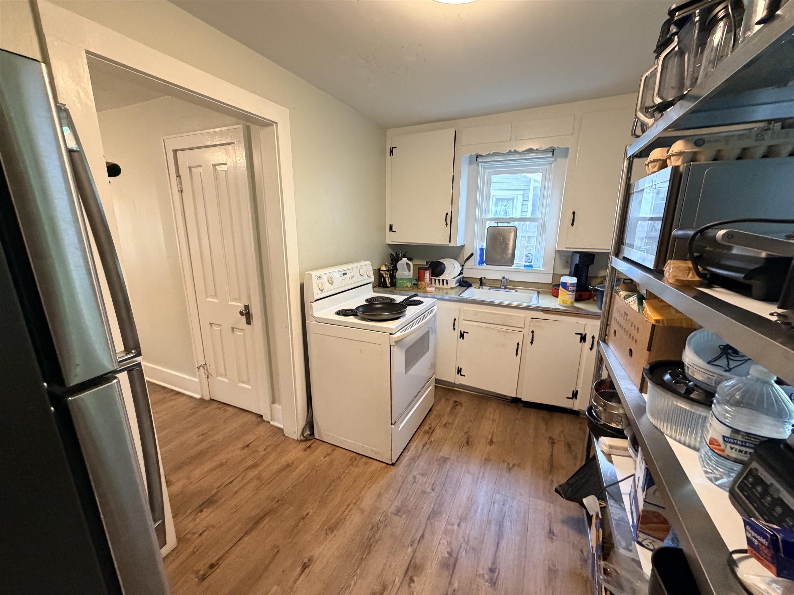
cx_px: 397
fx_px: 321
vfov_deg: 85.7
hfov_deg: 102.1
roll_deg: +0.0
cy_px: 298
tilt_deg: -15.9
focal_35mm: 14
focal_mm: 2.22
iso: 400
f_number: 2.2
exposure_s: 1/60
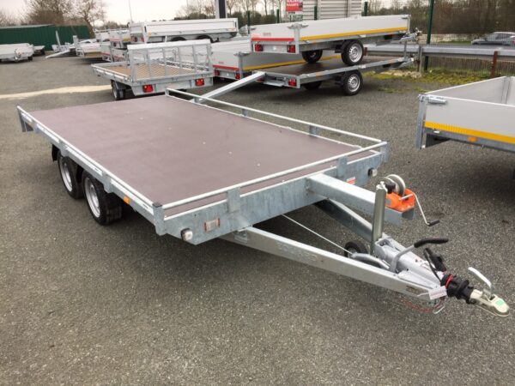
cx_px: 258
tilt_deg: -20.6
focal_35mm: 29
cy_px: 193
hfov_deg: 61.7
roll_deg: +3.1
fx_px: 431
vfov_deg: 48.2
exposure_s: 1/100
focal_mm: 4.15
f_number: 2.2
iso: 40
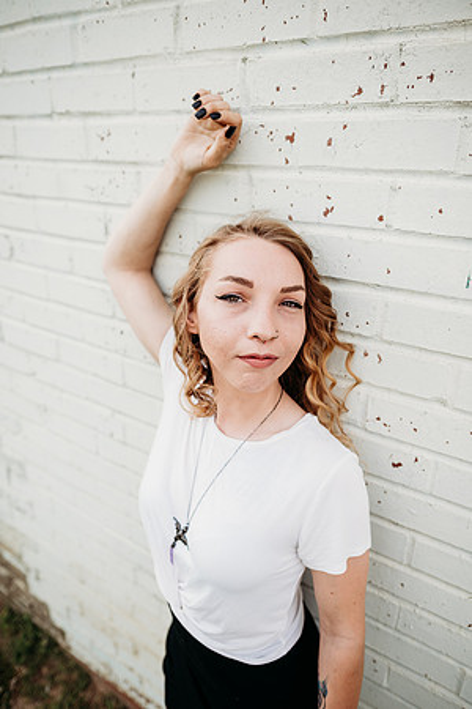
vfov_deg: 73.7
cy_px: 354
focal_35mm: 24
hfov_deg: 53.1
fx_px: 472
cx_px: 236
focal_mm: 24
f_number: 2.8
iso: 100
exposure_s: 1/640
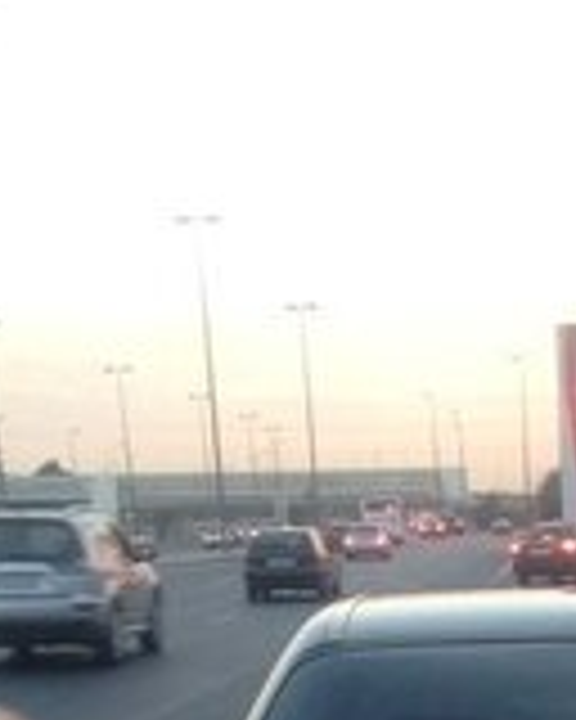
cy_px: 1058
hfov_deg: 14.3
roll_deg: +3.7
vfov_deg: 16.6
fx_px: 2259
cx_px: 594
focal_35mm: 106
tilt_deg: -14.8
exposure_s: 1/30
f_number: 2.4
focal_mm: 4.28
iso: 50
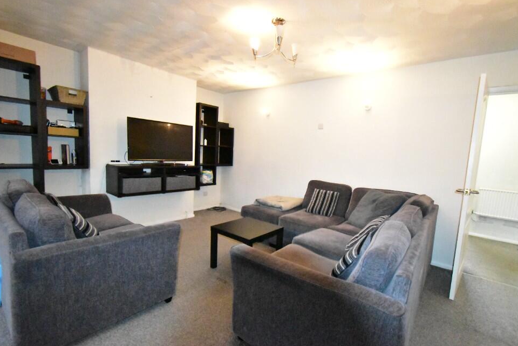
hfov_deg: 96.7
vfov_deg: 73.7
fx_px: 230
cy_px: 179
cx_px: 271
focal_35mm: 16
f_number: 4.5
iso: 18000
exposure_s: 1/200
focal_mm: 10
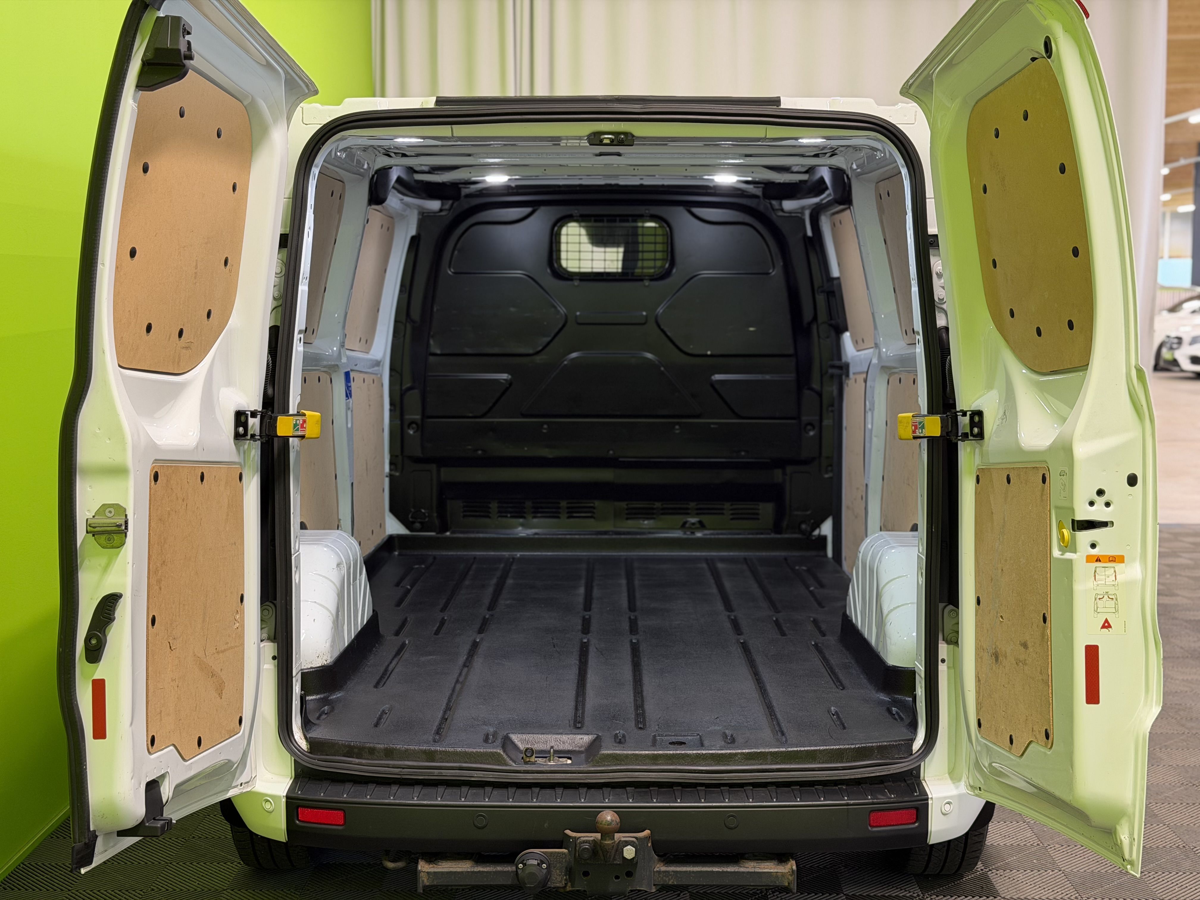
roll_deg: -0.3
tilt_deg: -6.1
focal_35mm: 48
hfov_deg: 39.7
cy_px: 450
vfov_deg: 30.3
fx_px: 1664
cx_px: 600
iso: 125
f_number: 1.78
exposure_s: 1/60
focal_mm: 6.76
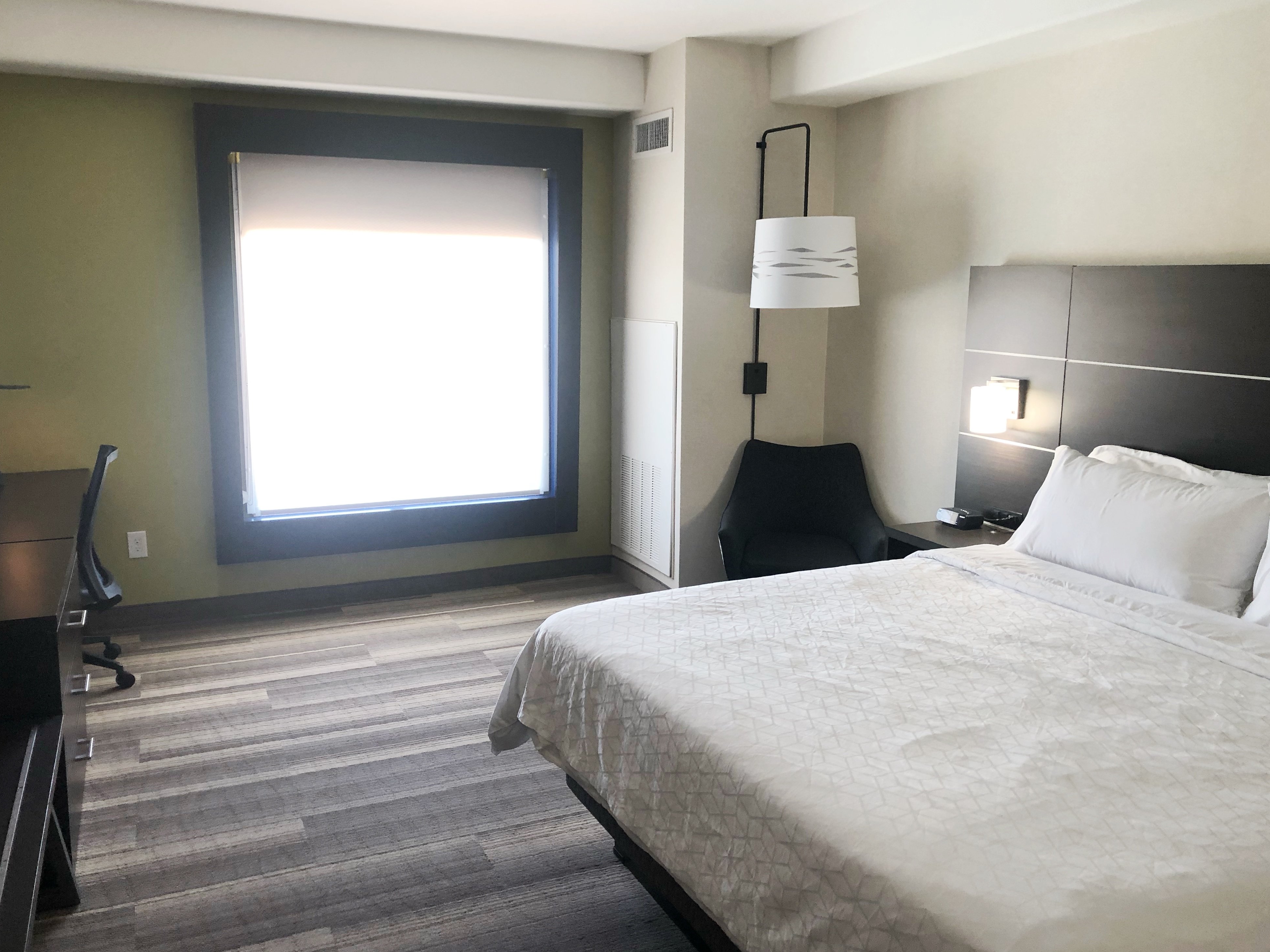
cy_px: 467
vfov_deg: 48.2
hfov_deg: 61.7
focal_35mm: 29
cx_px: 629
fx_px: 1064
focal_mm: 3.99
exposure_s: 1/30
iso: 32
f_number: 1.8
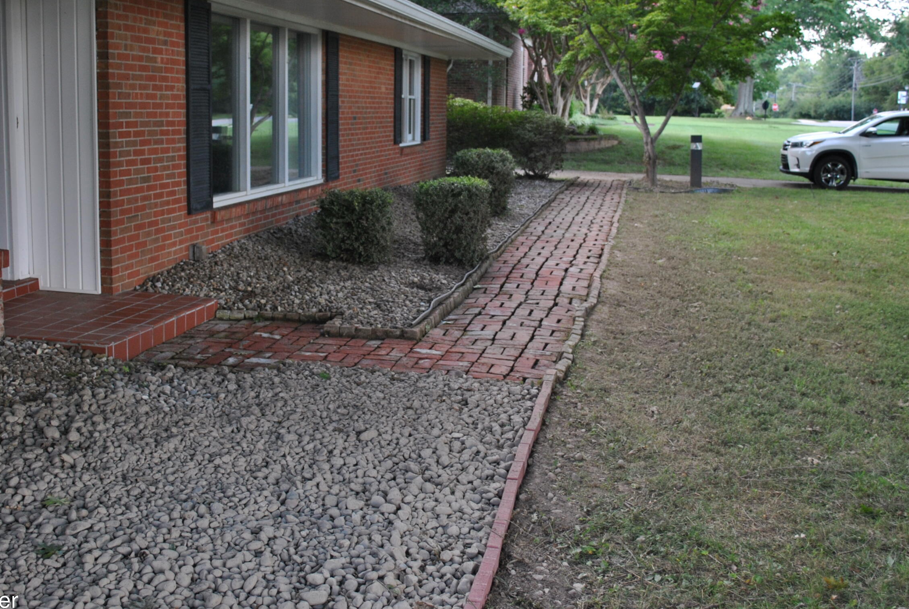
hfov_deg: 44.4
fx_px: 1112
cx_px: 411
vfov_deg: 30.5
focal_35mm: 44
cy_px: 231
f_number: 4
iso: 200
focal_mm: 22
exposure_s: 1/60
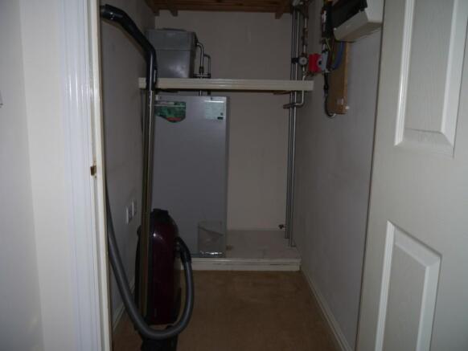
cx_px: 234
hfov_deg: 63.4
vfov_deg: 49.8
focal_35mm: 28
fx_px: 379
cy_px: 176
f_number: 3.5
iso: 160
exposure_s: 1/60
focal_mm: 14
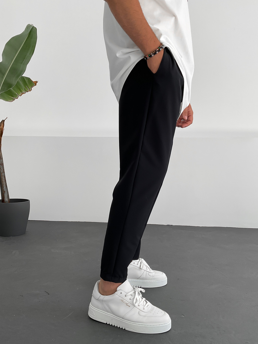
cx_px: 133
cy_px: 175
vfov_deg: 56.8
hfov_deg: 44.2
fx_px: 318
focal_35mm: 32
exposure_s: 1/240
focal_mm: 3
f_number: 1.8
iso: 16
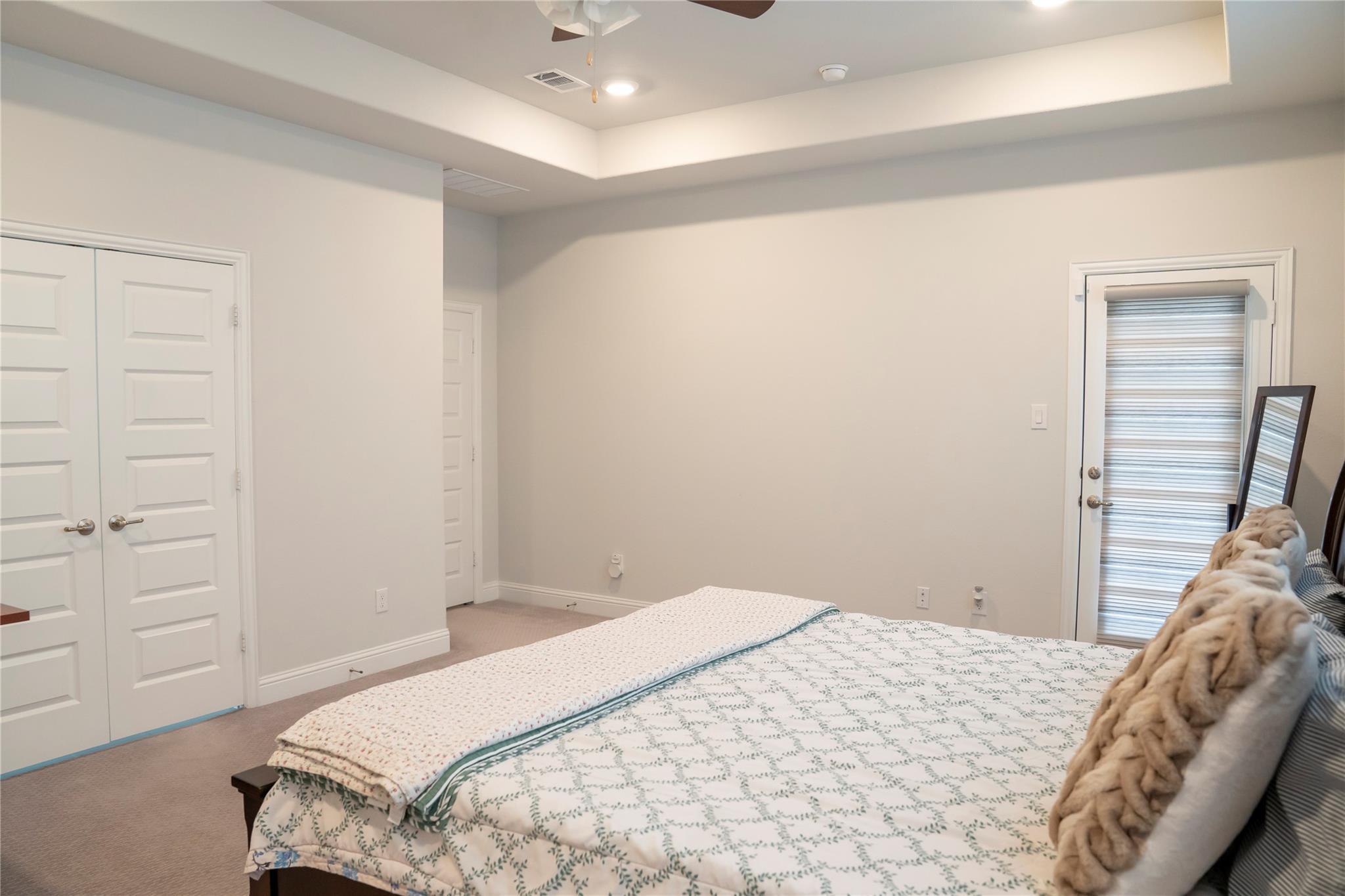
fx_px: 897
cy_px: 448
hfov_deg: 73.7
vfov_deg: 53.1
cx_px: 672
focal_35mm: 24
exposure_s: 1/160
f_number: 4
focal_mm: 24
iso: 1600
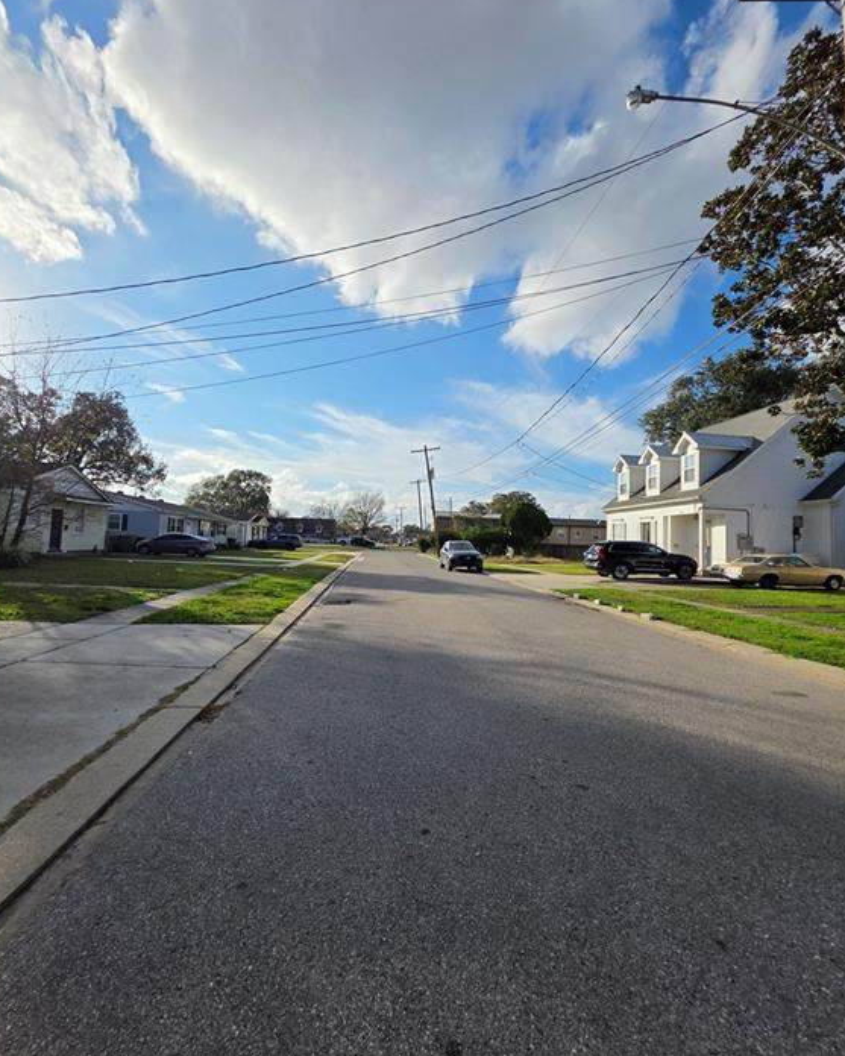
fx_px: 438
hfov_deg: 88.0
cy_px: 516
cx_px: 419
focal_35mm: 14
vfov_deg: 100.7
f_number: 1.9
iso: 40
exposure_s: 1/2929
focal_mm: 2.2
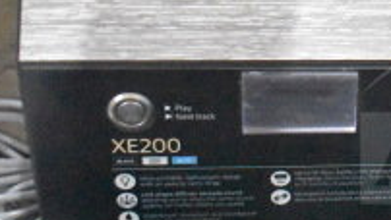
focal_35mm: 119
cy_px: 51
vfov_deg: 10.2
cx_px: 577
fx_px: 1230
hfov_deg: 16.5
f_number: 4
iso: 20000
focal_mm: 25
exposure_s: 1/40
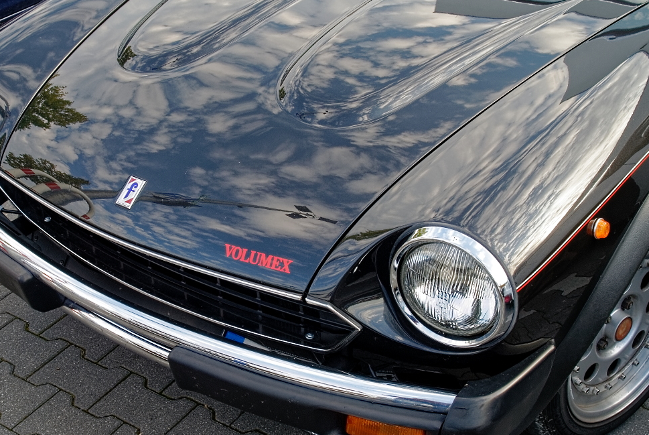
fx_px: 939
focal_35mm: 52
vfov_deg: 26.1
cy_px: 232
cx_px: 255
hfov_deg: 38.0
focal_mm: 28
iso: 900
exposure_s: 1/100
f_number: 11
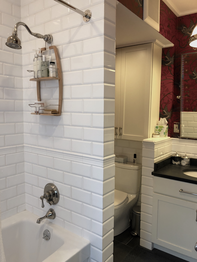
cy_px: 131
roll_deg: +0.7
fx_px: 220
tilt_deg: -6.1
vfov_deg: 61.7
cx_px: 98
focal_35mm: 29
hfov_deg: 48.2
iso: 40
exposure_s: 1/15
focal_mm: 3.99
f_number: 1.8
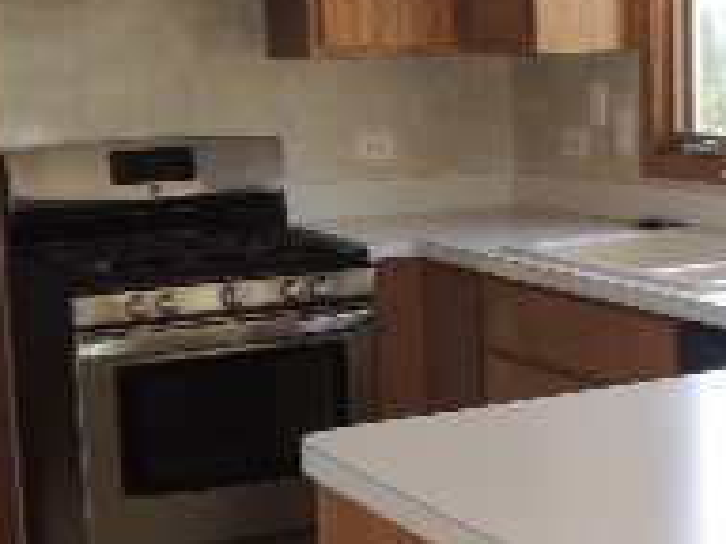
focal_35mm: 80
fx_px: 1678
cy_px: 276
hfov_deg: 24.2
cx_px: 518
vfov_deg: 18.4
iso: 100
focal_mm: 4.3
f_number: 2.8
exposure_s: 1/60
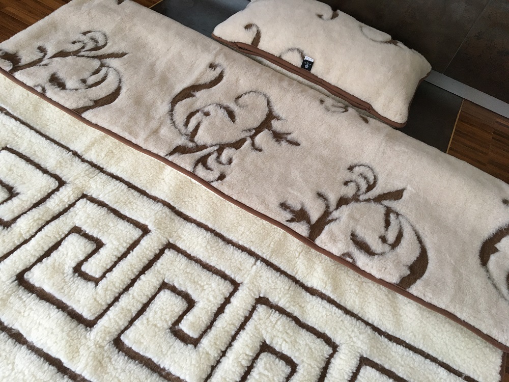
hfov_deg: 61.7
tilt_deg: -51.7
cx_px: 254
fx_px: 426
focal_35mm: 29
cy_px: 191
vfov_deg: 48.2
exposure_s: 1/33
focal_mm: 4.15
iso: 125
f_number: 2.2
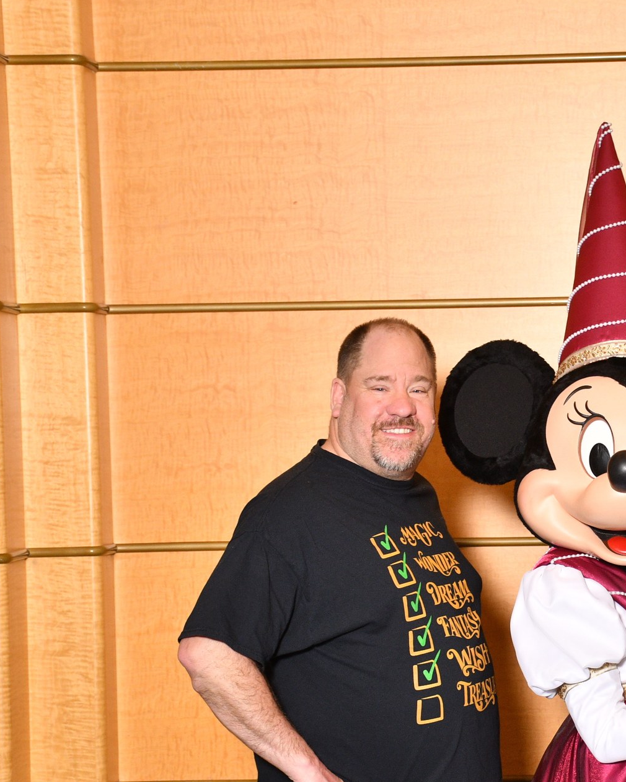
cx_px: 627
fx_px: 2479
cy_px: 472
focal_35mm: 107
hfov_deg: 14.2
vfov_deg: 17.9
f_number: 5.6
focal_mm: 40
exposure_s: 1/125
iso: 640
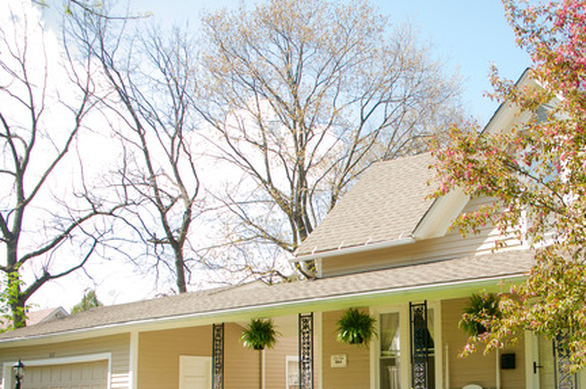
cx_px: 415
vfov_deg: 32.8
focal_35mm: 40
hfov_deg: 47.3
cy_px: 284
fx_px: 650
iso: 320
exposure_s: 1/250
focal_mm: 18
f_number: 6.3
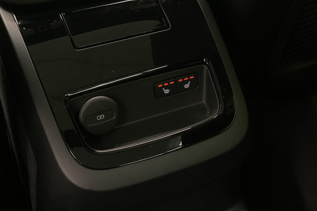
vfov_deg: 24.6
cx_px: 158
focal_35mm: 55
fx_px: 484
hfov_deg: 36.2
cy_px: 106
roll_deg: -3.0
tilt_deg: -43.7
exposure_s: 1/33
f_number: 2
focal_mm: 6
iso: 800
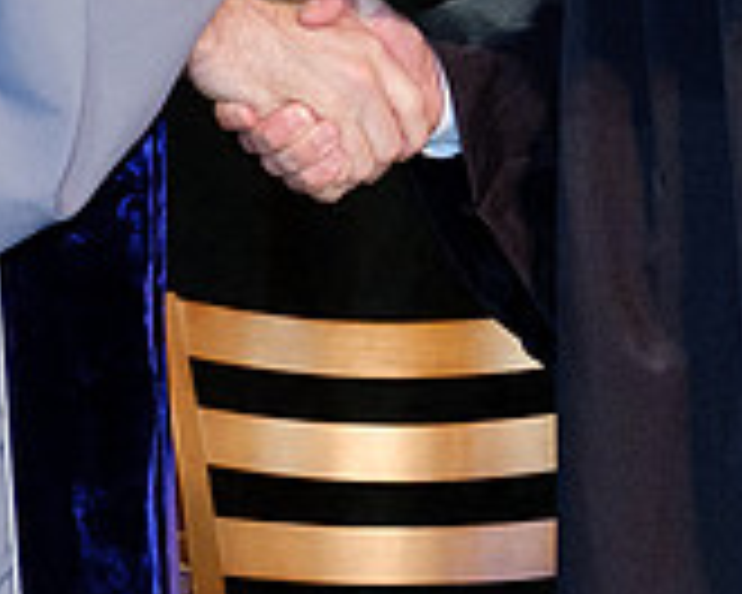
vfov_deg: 6.6
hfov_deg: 8.4
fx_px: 5073
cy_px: -264
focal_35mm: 231
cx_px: 469
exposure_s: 1/125
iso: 1600
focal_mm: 27.4
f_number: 4
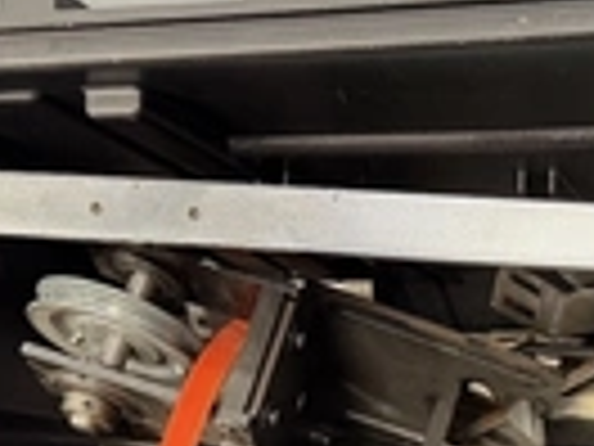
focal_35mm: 73
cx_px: 590
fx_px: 1253
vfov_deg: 18.6
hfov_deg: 25.4
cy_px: 599
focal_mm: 6.76
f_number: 1.78
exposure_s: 1/40
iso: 640
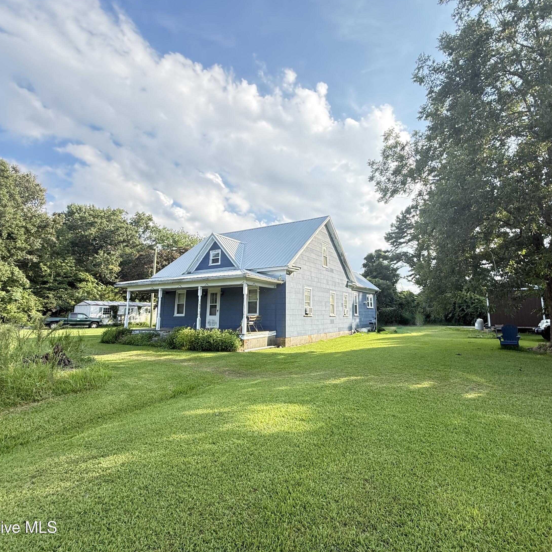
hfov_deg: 83.5
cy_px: 269
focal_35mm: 17
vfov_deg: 84.0
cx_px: 315
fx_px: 307
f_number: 2.2
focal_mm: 2.22
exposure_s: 1/290
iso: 64
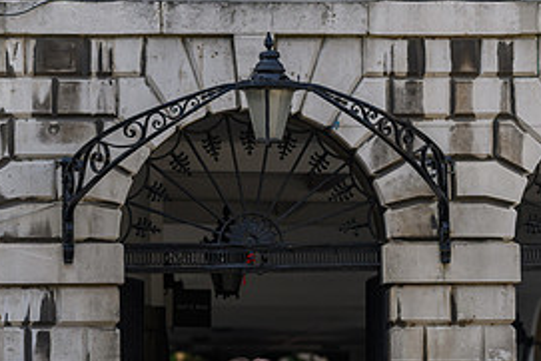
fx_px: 4465
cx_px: 152
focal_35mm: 297
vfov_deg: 4.6
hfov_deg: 6.9
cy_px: 364
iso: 180
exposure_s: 1/2500
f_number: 1.8
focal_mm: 135
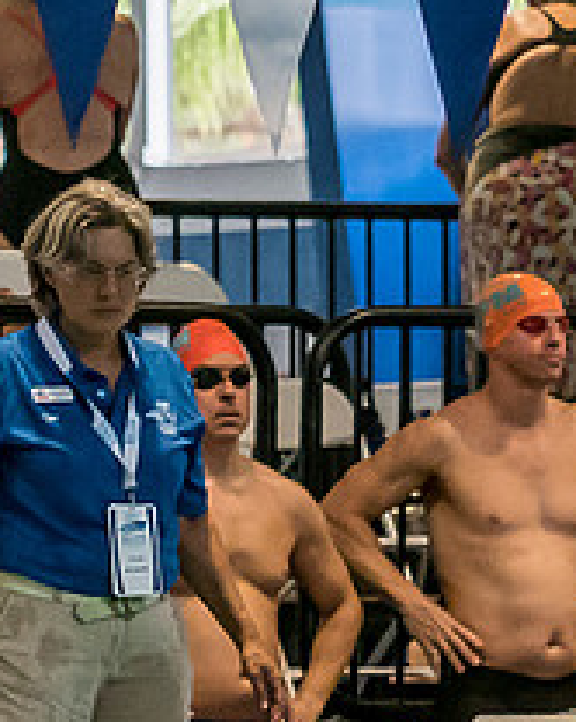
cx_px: -427
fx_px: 12527
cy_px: 346
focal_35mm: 587
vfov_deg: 3.3
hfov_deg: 2.6
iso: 3200
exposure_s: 1/1000
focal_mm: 67
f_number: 2.8
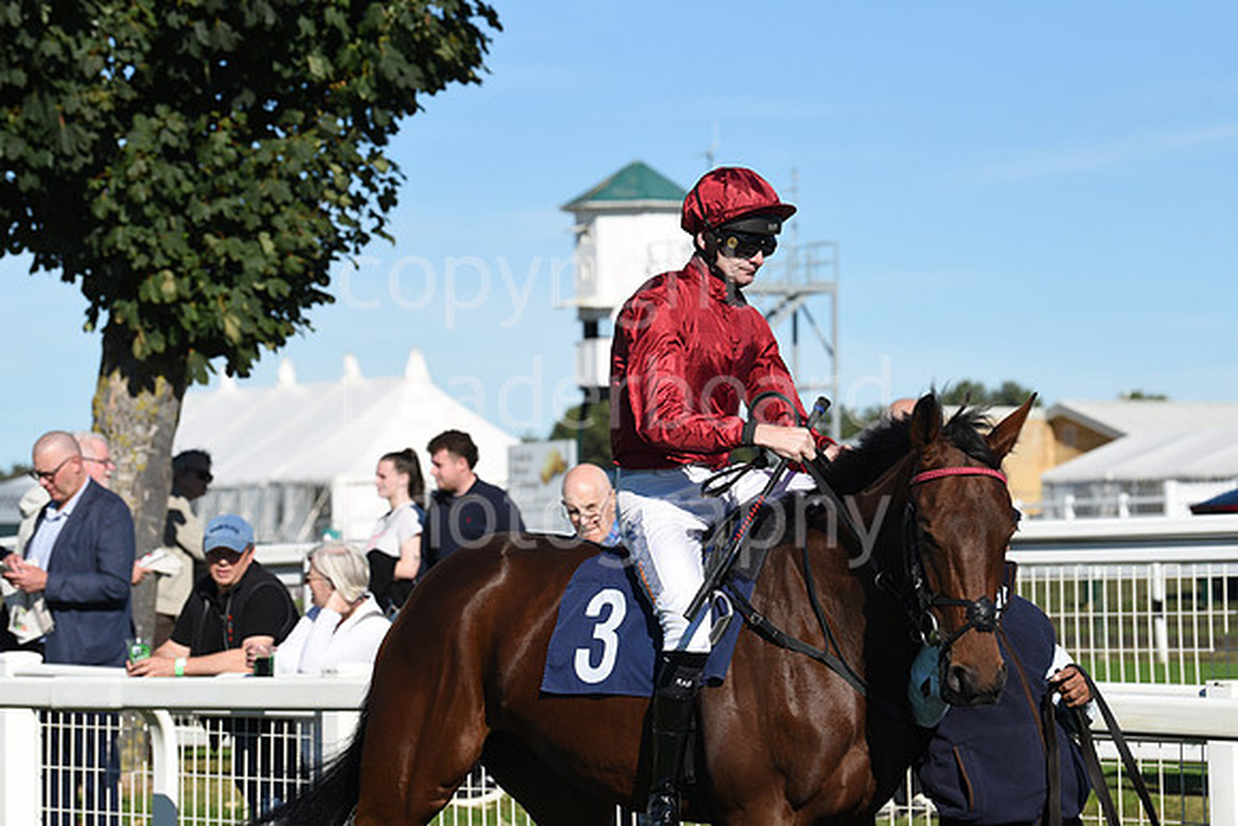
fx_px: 4643
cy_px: 413
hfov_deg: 15.2
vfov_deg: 10.2
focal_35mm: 135
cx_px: 619
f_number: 6.3
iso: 400
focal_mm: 135
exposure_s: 1/2000
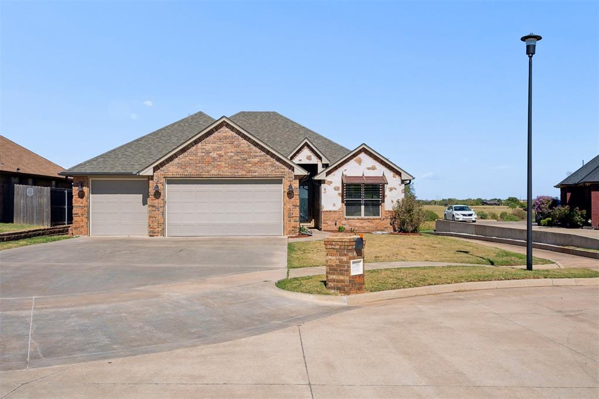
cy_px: 200
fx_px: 582
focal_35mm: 35
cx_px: 300
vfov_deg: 37.9
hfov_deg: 54.4
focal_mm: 35
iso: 200
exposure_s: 1/3200
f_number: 8
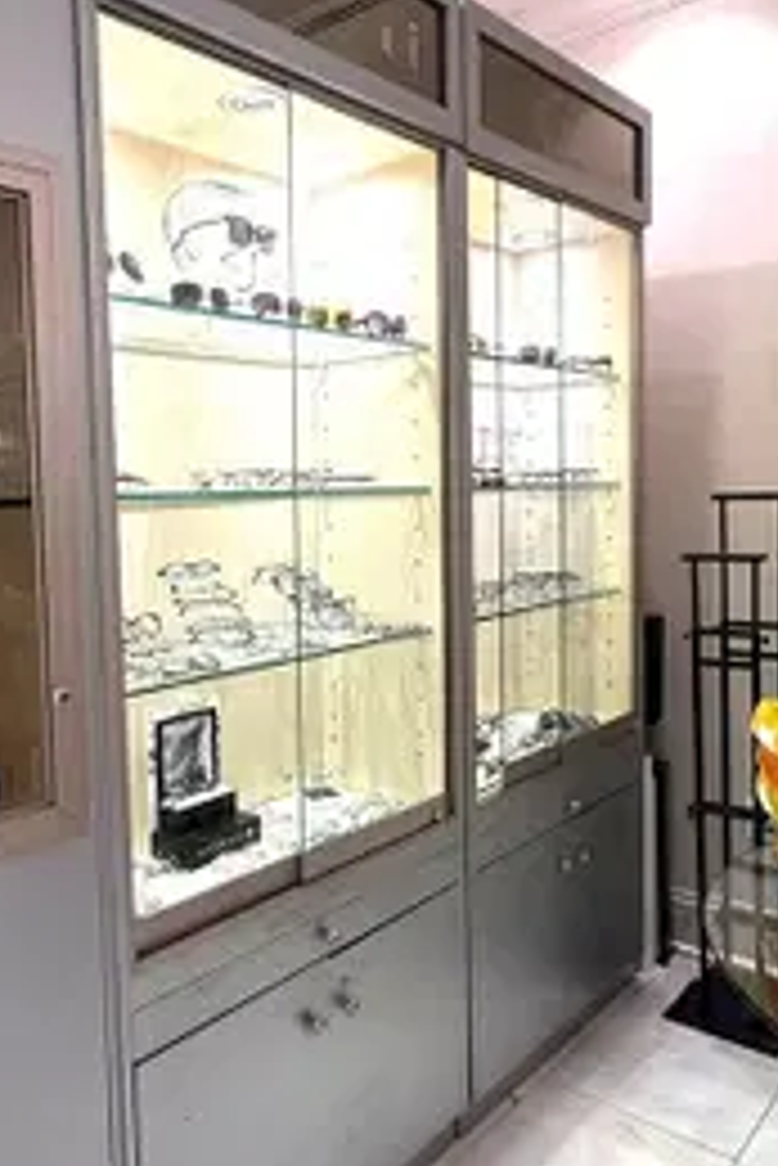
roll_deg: +2.1
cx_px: 292
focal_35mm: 30
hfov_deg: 43.3
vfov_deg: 61.9
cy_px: 560
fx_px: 971
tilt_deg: -2.8
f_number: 2.2
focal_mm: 2.22
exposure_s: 1/60
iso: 250
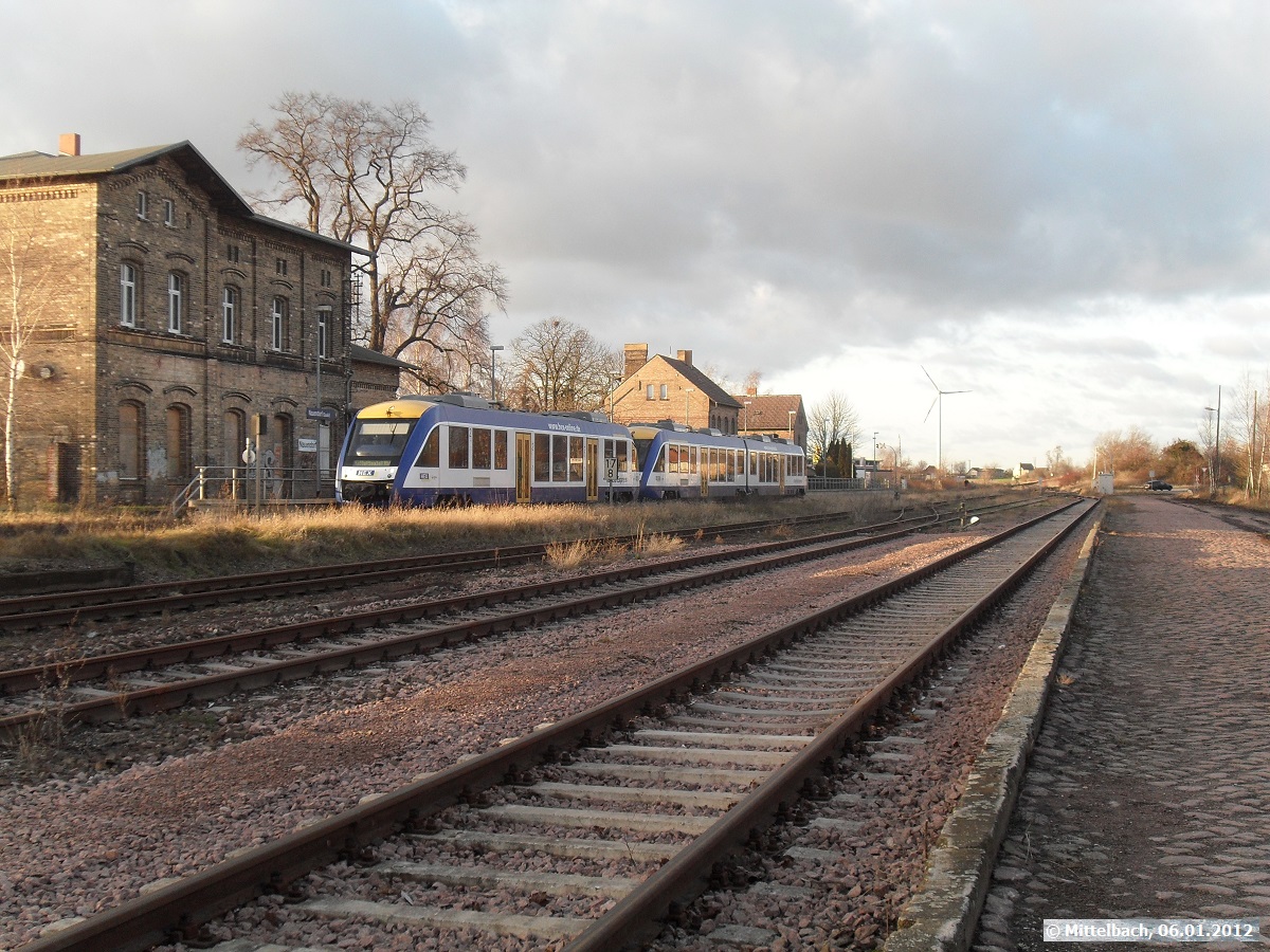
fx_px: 1834
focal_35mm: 50
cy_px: 476
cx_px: 635
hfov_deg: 38.2
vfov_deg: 29.1
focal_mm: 8.8
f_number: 3.3
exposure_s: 1/180
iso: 100
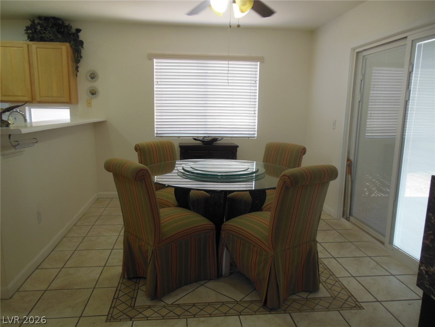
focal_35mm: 25
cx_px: 218
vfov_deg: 54.9
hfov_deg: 69.4
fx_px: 314
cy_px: 164
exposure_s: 1/30
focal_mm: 4.5
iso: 125
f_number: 3.2
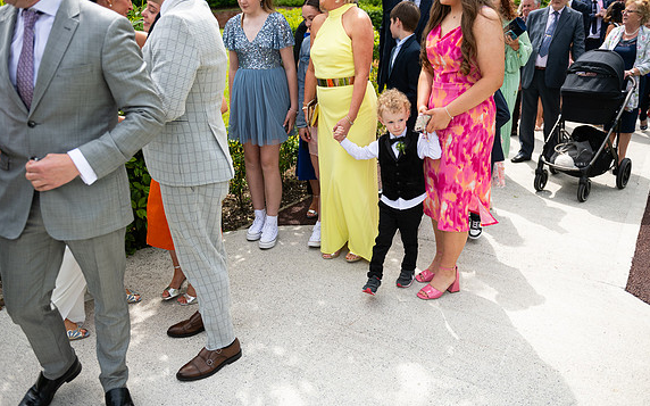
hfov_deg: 62.9
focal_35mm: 30
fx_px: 531
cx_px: 328
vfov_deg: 41.8
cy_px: 190
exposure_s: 1/3200
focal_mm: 29
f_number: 3.5
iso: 250
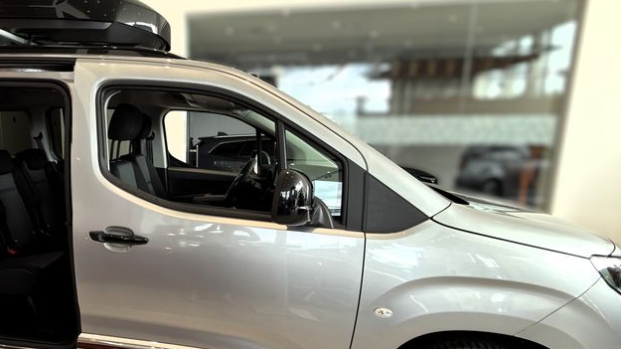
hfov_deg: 70.0
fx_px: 412
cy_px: 213
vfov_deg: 45.6
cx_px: 169
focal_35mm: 25
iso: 64
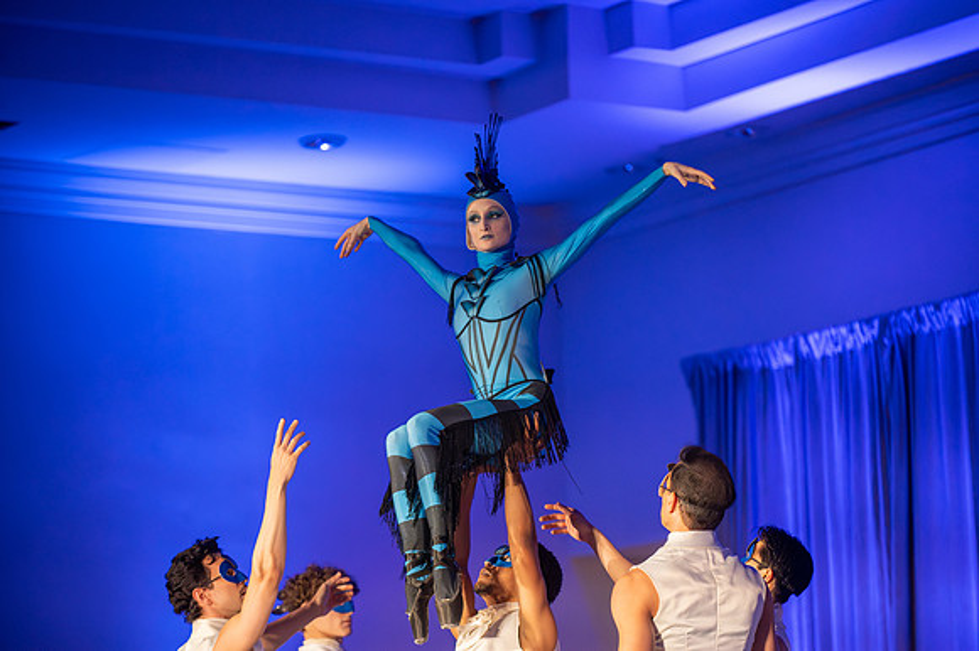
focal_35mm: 150
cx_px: 490
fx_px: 4077
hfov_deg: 13.7
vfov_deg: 9.1
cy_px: 326
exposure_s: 1/800
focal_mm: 150
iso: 6400
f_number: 2.8
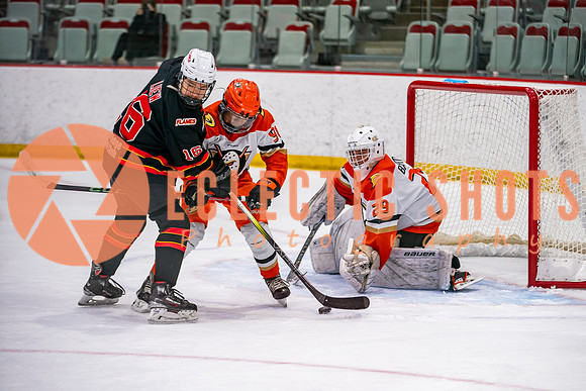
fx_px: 2492
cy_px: 230
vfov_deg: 9.0
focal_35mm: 153
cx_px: 345
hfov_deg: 13.4
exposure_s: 1/640
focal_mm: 130
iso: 800
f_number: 2.8
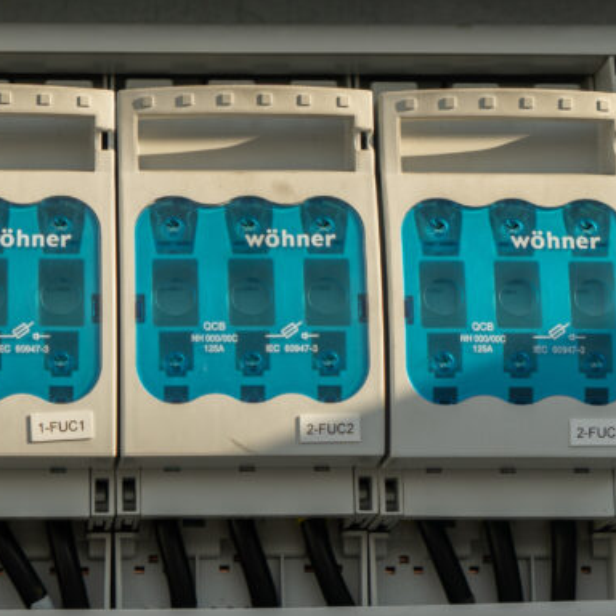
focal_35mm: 118
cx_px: 170
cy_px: 299
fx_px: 2376
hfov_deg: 14.7
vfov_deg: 14.8
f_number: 5.6
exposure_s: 1/160
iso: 200
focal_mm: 52
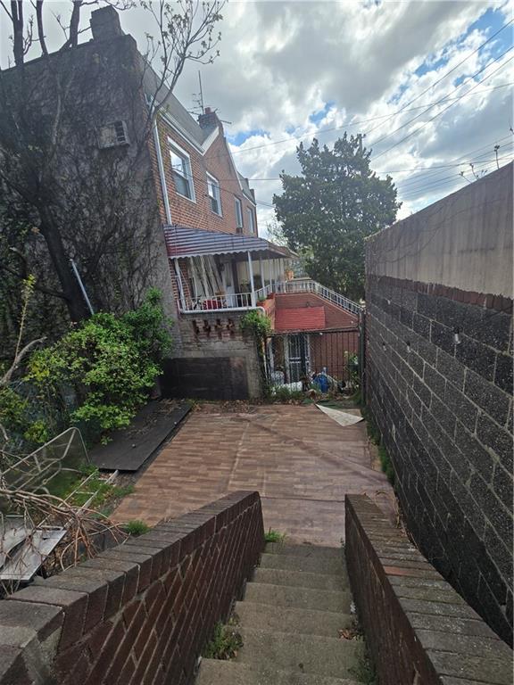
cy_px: 342
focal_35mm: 13
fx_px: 257
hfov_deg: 89.9
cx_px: 257
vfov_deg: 106.2
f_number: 2.2
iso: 50
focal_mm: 2.2
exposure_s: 1/1437
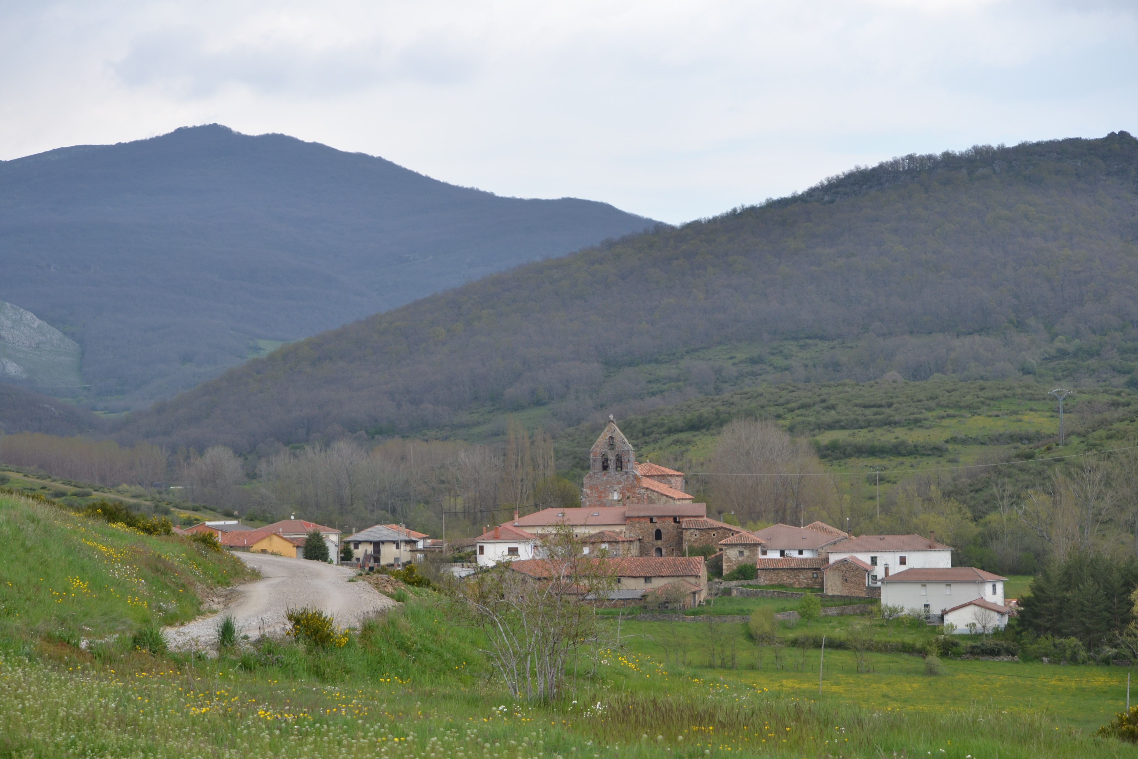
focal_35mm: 102
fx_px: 3224
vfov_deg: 13.4
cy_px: 380
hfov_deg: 20.0
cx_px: 569
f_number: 6.3
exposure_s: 1/200
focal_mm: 68
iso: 100
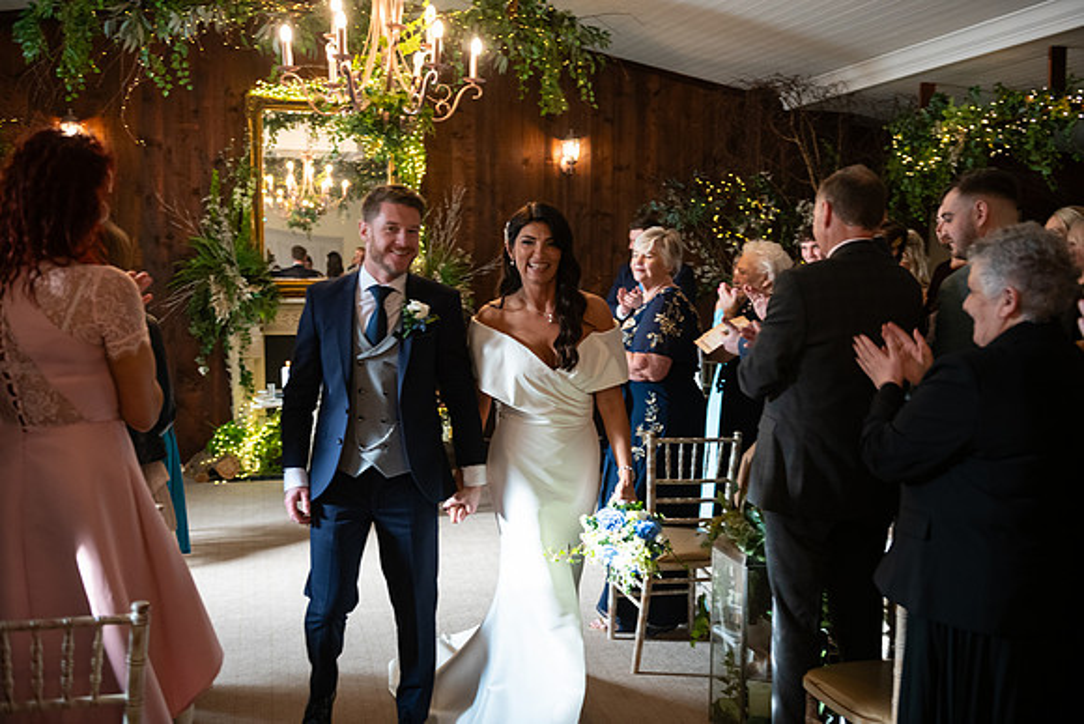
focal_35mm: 36
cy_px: 362
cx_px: 542
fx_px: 1084
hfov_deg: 53.1
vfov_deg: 36.9
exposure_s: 1/160
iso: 800
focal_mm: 36
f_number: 3.5
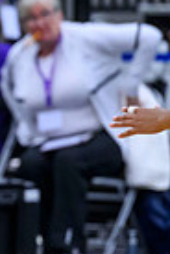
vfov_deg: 2.2
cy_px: 162
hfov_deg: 1.4
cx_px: -237
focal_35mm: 956
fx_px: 6771
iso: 4000
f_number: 3.2
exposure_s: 1/1000
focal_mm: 200
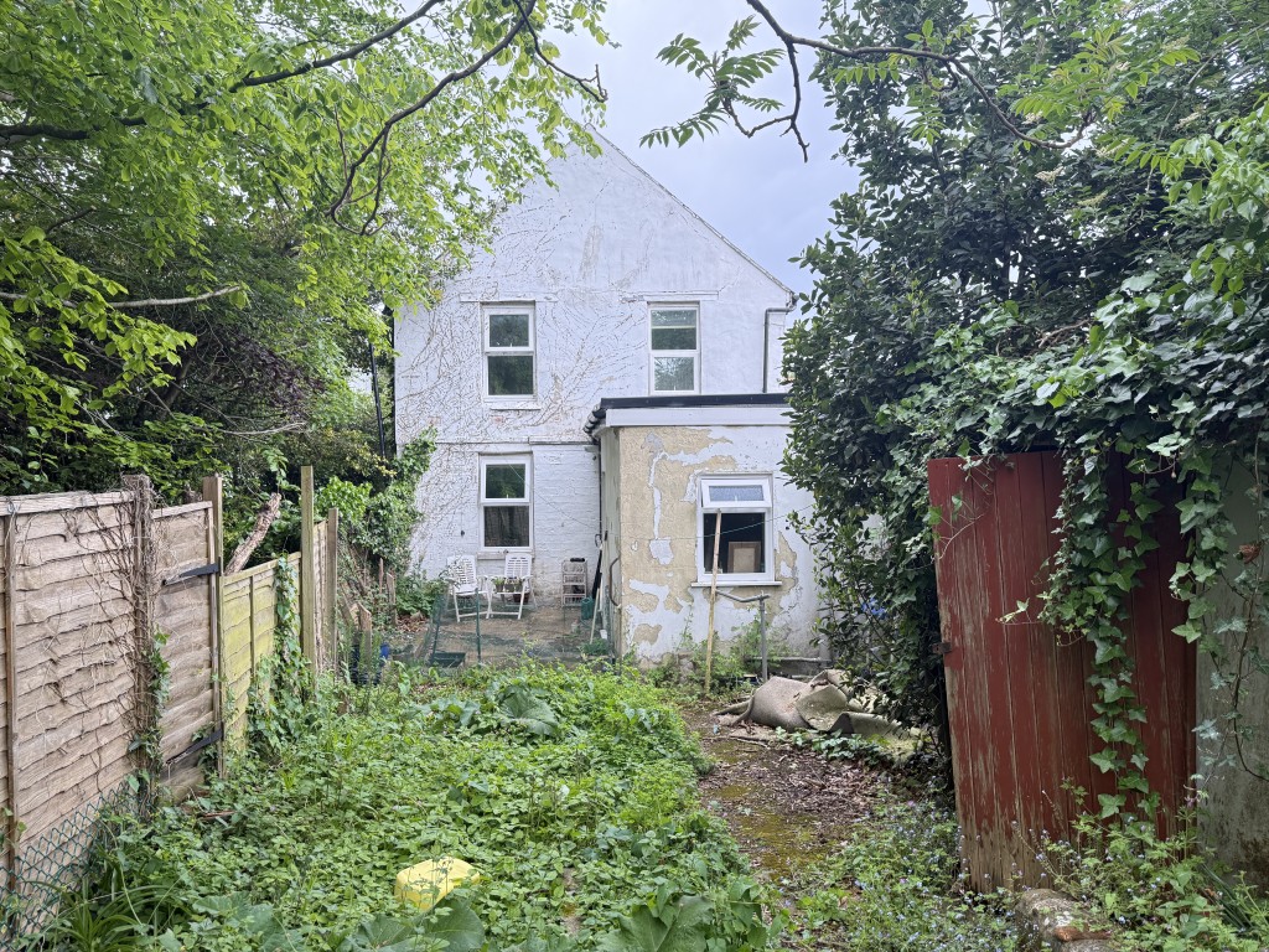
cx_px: 634
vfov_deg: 56.8
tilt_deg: -0.7
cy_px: 476
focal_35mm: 24
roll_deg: +0.1
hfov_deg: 71.6
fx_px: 880
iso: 200
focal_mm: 6.76
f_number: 1.78
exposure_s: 1/175
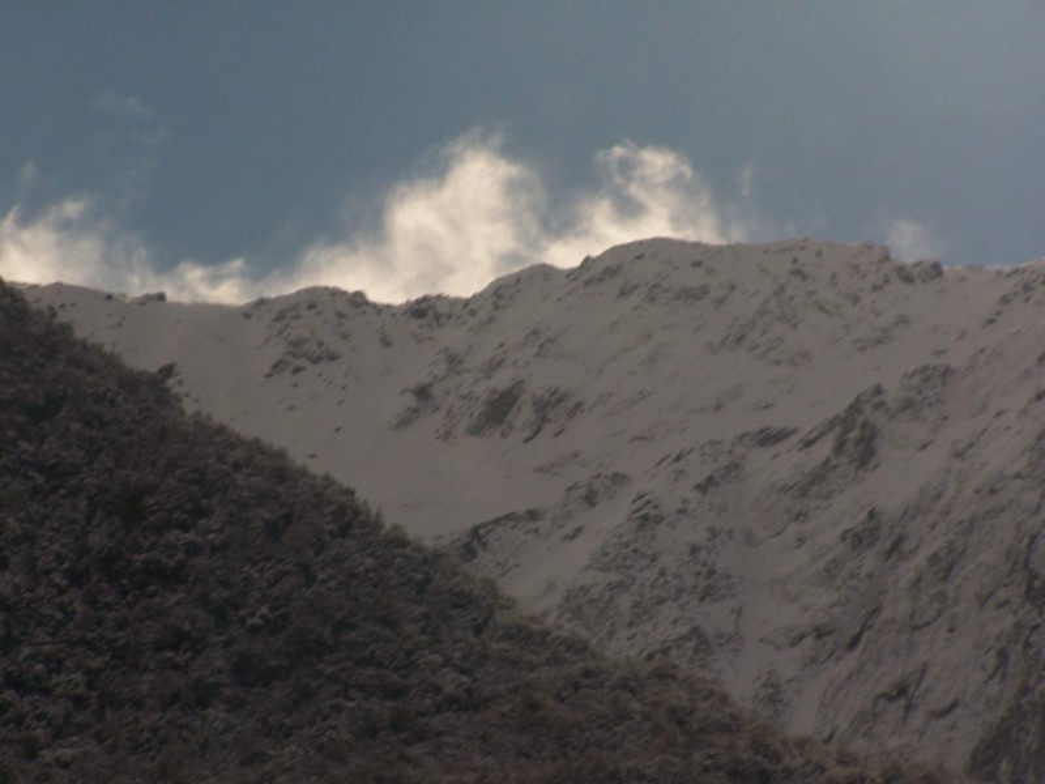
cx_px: 522
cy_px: 392
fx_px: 7789
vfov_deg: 5.8
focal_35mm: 258
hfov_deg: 7.7
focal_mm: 42.8
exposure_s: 1/500
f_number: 6.3
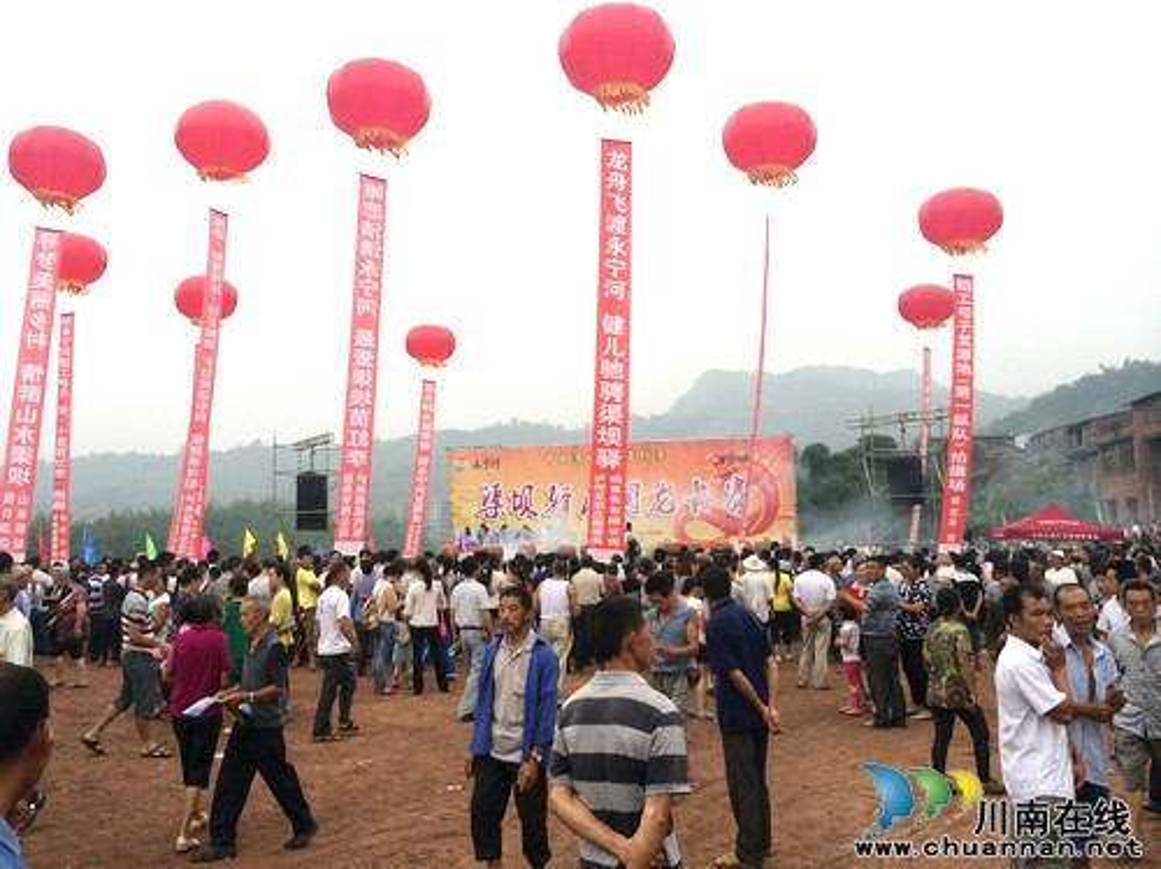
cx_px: 580
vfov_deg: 46.7
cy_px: 434
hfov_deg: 60.0
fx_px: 1005
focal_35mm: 30
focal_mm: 4.12
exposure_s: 1/604
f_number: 2.2
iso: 32
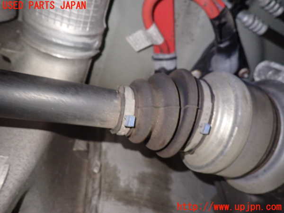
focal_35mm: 25
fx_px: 205
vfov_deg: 54.9
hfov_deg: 69.4
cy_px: 106
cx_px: 142
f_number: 2
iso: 800
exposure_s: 1/30
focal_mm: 4.5
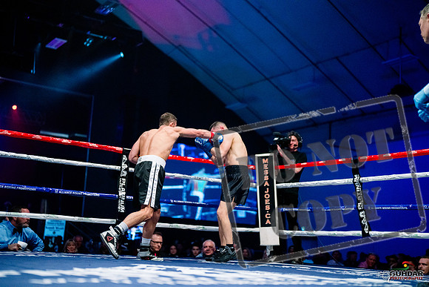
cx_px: 214
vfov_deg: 27.0
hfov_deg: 39.6
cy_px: 144
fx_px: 596
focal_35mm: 50
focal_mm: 50
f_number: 1.4
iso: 6400
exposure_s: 1/1600
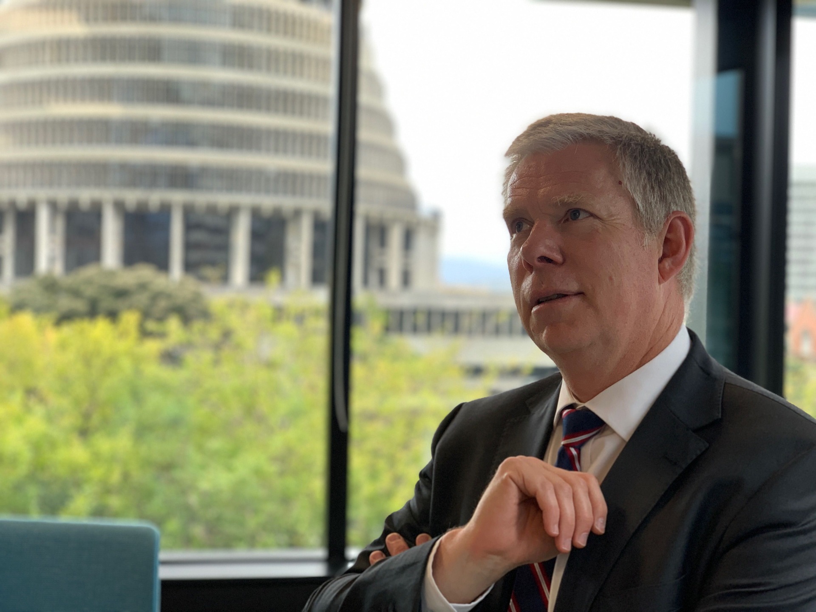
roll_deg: -2.2
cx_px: 408
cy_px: 306
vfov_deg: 28.0
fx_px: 1226
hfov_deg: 36.8
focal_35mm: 52
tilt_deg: +0.4
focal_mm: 6
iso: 100
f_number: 2.4
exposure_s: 1/122
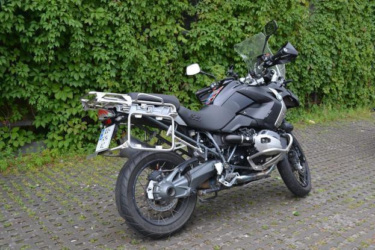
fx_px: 344
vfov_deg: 39.9
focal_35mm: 33
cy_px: 125
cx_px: 188
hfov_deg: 57.2
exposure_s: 1/125
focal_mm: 22
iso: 280
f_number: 5.6
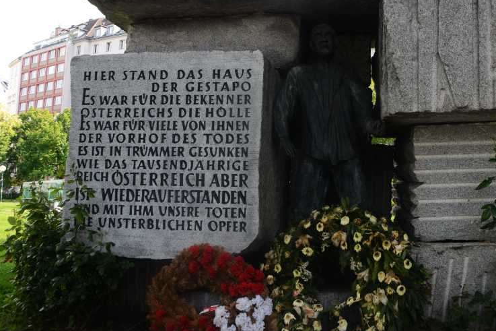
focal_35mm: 38
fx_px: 523
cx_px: 320
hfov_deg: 50.0
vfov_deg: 34.9
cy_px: 131
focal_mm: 28
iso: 250
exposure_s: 1/160
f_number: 7.1
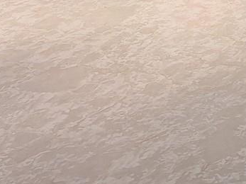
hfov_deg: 14.3
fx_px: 753
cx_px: 539
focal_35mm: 106
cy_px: -238
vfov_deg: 11.7
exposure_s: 1/60
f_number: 1.8
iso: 40
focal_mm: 5.54
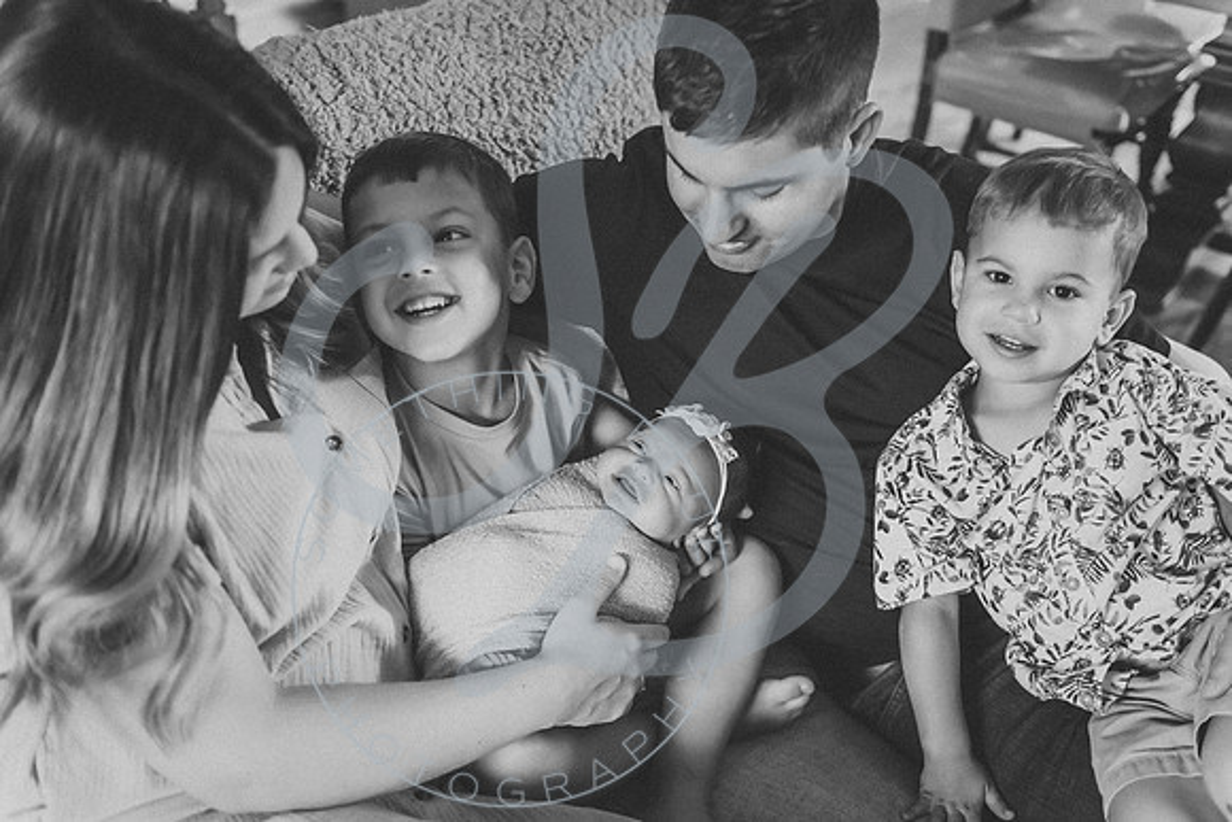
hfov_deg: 53.1
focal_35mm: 36
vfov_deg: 36.9
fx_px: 1232
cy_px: 411
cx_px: 616
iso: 1600
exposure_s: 1/200
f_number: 2.8
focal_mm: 36
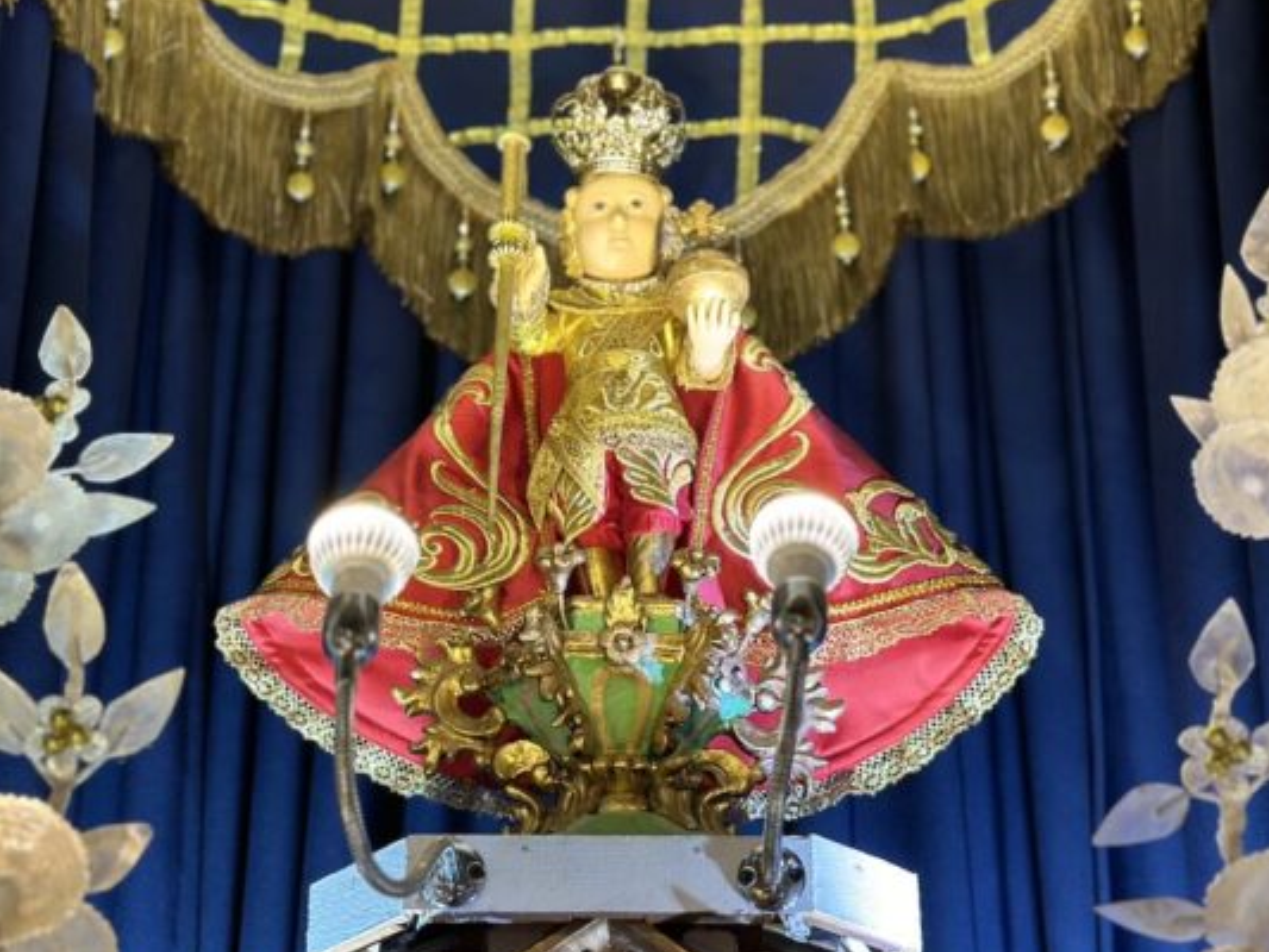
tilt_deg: +28.2
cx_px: 602
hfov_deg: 30.7
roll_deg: -0.9
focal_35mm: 63
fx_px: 2310
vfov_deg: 23.3
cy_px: 503
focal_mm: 6.86
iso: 160
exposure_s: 1/60
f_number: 1.78
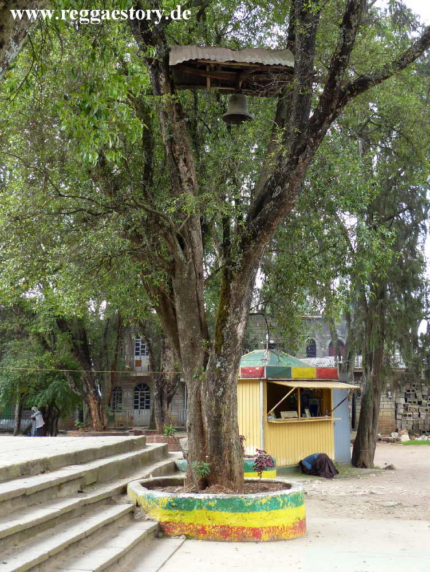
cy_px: 286
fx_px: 513
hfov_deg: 45.5
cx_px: 215
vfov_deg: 58.3
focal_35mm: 31
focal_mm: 5.6
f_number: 2.8
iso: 100
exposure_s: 1/100
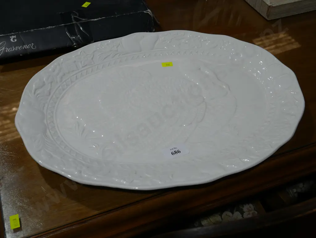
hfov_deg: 44.8
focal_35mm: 42
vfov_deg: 34.4
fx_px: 384
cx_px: 158
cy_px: 119
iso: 200
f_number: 5.6
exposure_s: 1/125
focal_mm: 21
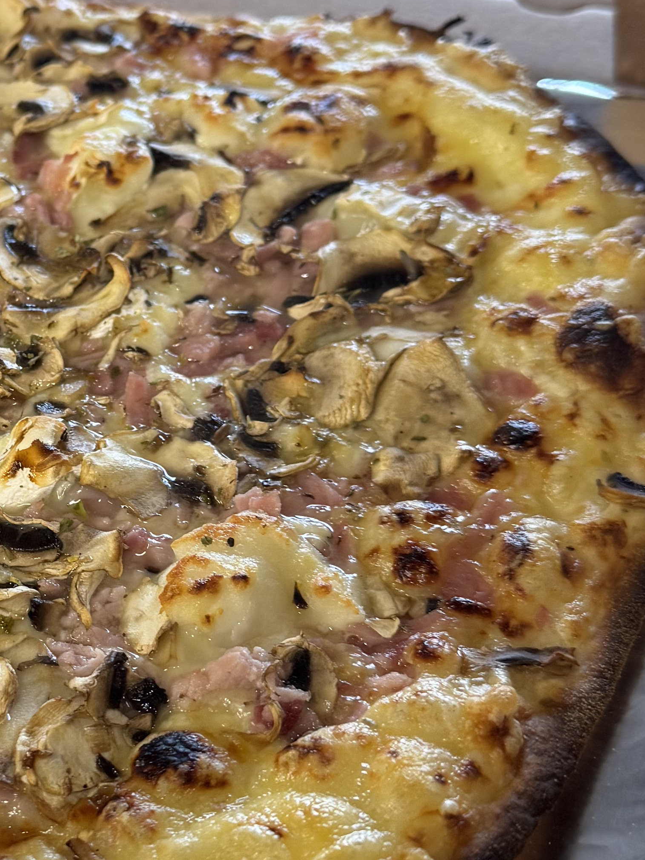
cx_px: -35
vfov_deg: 28.5
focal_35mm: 68
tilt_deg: -40.7
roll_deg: +6.7
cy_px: 393
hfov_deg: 20.7
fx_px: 1689
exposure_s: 1/50
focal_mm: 6.76
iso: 125
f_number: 1.78
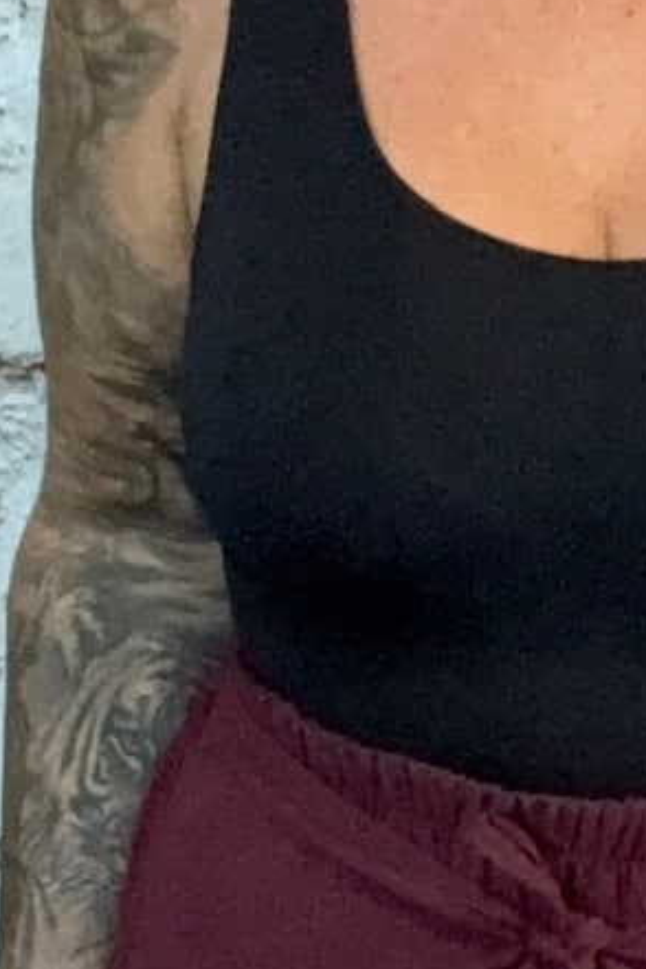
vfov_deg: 14.0
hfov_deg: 9.4
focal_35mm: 145
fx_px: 3903
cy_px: 879
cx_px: 519
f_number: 1.9
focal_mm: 2.69
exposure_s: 1/33
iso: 250
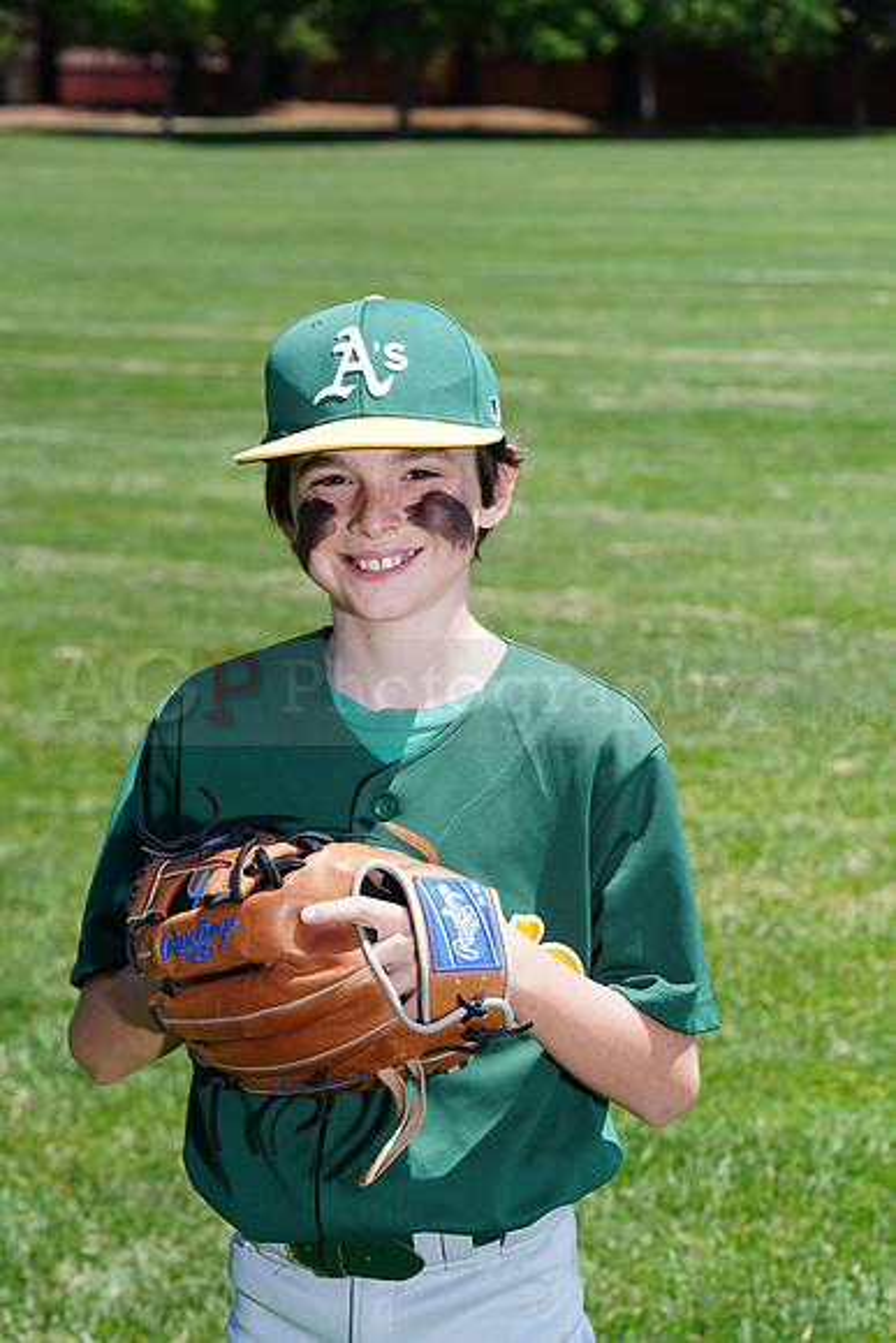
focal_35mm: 125
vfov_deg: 16.4
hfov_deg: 11.0
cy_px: 672
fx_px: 4664
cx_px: 448
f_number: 10
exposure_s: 1/200
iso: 200
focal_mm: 125
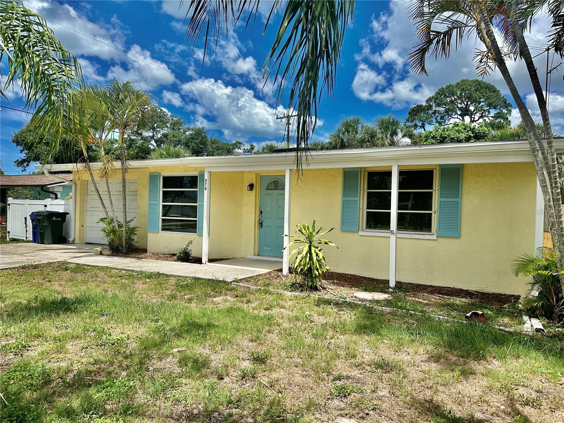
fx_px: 391
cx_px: 282
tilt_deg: +0.7
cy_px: 212
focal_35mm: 24
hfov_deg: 71.6
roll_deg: -2.2
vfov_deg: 56.8
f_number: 1.78
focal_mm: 6.86
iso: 80
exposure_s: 1/4348
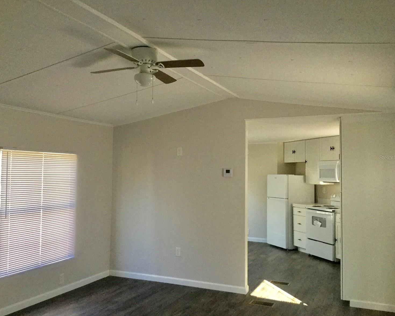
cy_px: 157
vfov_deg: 44.6
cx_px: 189
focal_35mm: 33
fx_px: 386
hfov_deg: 54.2
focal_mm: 3.3
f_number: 2.4
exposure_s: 1/30
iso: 32
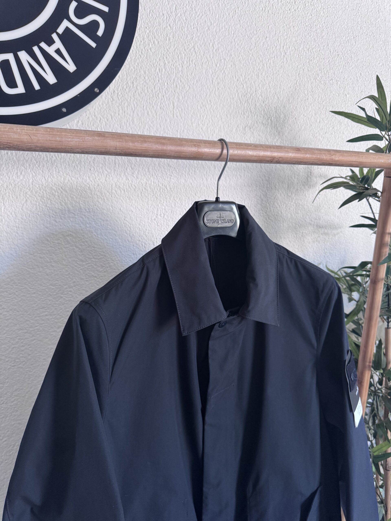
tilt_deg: -6.4
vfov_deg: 71.6
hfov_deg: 56.8
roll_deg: +0.9
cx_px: 196
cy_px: 260
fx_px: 361
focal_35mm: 24
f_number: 1.78
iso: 200
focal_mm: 6.76
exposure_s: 1/88
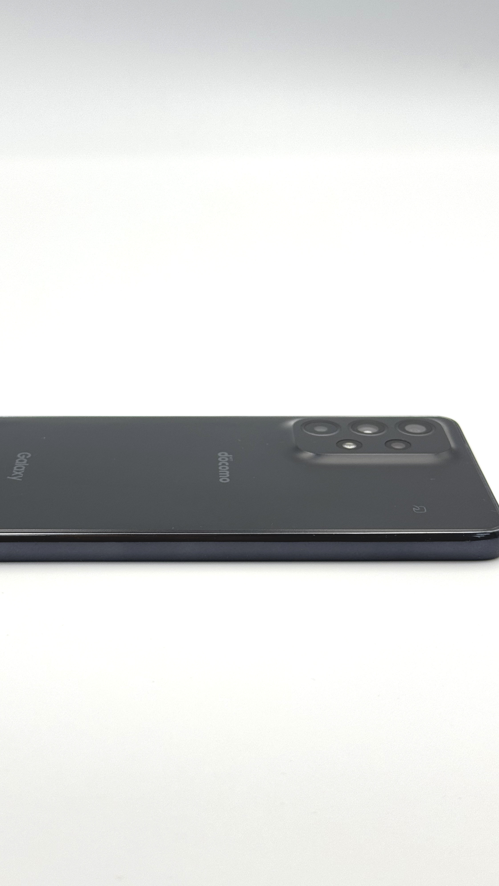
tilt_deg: -25.4
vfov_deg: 39.2
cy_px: 444
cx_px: 183
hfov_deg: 22.6
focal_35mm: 53
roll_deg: -0.5
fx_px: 1247
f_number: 1.78
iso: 64
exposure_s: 1/402
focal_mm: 6.76
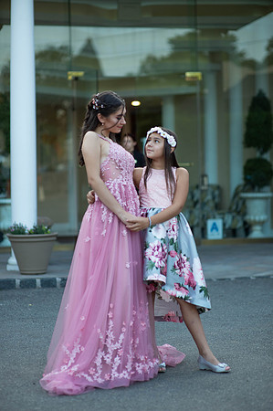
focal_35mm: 85
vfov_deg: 23.9
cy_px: 206
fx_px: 969
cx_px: 136
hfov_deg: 16.0
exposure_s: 1/800
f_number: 2
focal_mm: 85
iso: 250
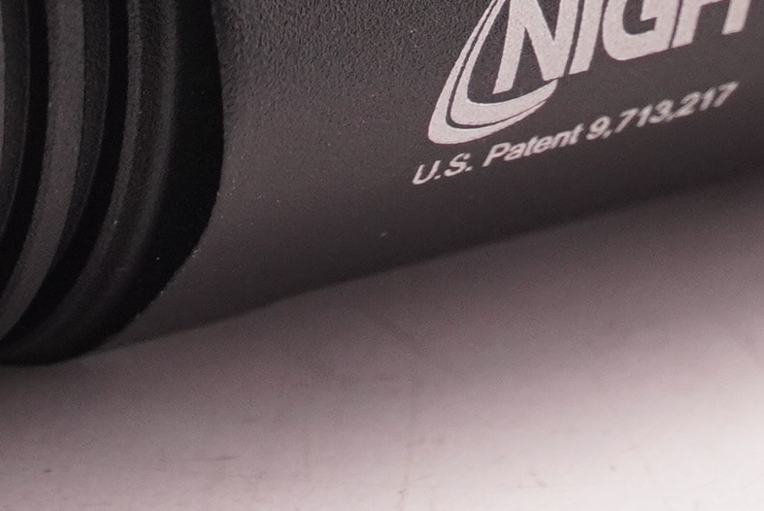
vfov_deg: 1.3
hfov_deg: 1.9
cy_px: -448
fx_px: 23000
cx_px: 689
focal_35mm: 1083
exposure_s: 1/125
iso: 640
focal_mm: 134
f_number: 5.6
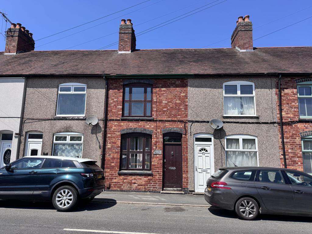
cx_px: 156
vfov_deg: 56.8
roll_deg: -1.2
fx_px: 216
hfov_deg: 71.6
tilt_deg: +9.1
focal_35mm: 24
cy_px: 117
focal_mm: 6.76
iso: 80
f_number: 1.78
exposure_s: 1/4049
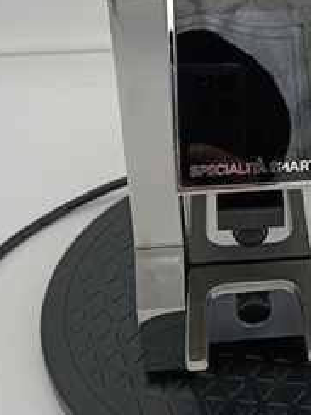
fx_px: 767
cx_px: 262
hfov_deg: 22.5
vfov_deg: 28.6
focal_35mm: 64
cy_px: 14
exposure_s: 1/184
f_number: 1.8
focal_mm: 4.81
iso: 143
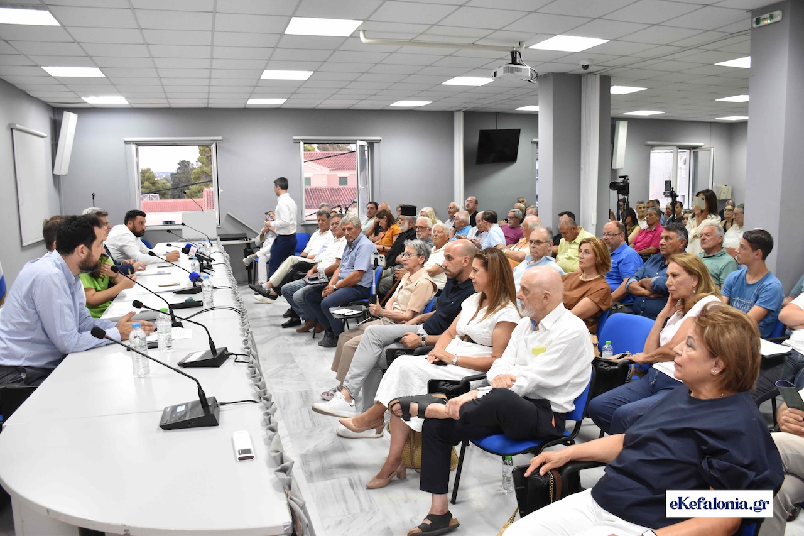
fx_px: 603
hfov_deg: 67.4
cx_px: 402
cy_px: 268
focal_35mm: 27
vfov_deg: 47.9
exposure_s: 1/60
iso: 1600
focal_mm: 18
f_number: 5.6
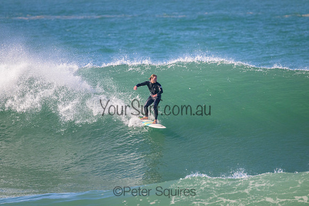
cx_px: 154
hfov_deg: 2.6
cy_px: 103
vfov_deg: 1.7
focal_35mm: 800
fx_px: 6868
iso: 2000
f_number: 11
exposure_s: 1/2000
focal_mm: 800
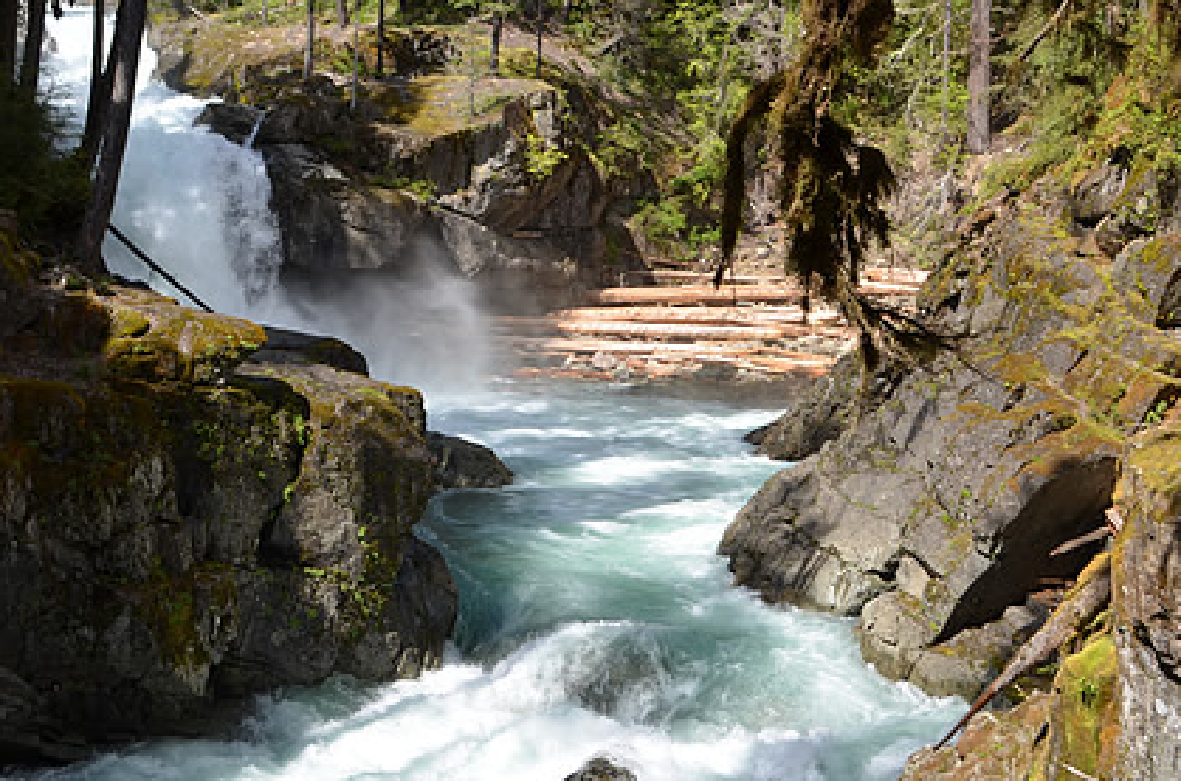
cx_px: 541
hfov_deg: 36.9
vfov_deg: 24.9
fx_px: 1767
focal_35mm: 54
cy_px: 336
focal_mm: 26
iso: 100
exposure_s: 1/200
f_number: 7.1
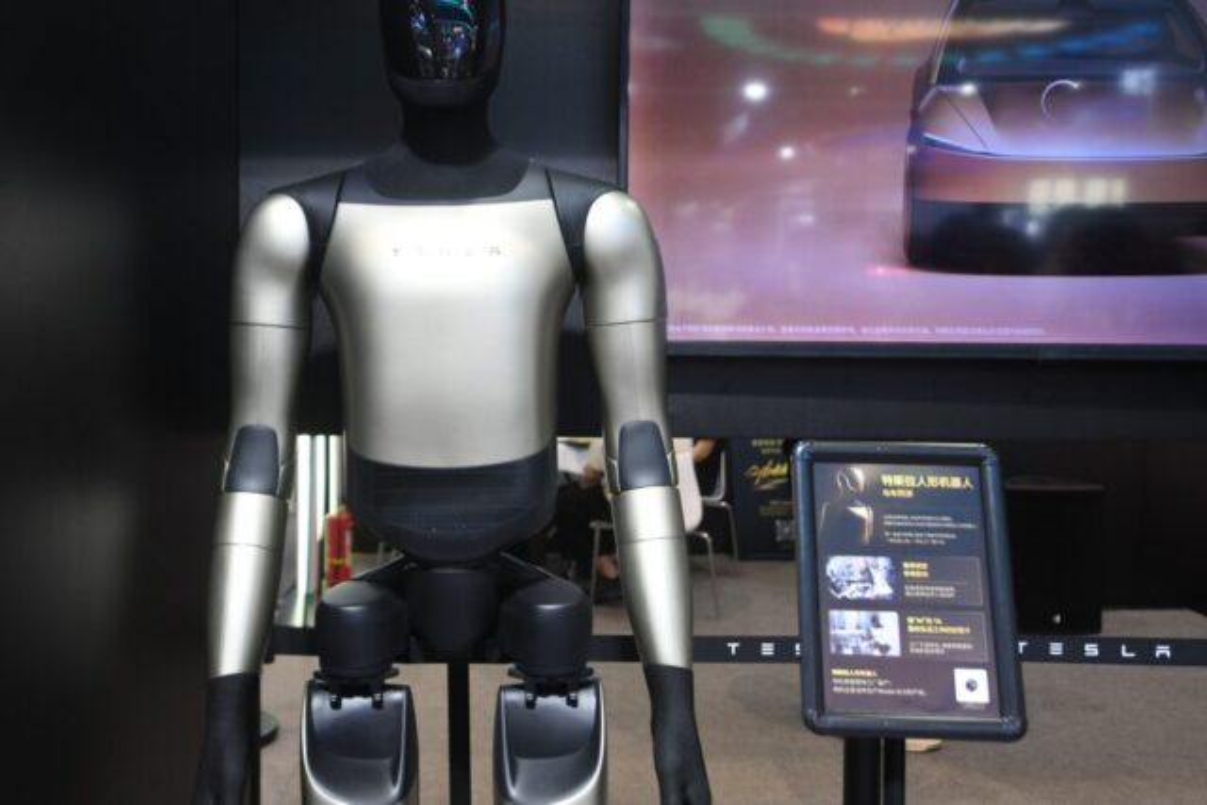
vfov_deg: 53.2
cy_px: 402
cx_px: 604
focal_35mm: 24
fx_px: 805
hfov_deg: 73.7
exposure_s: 1/200
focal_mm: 24
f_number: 2.8
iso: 1000
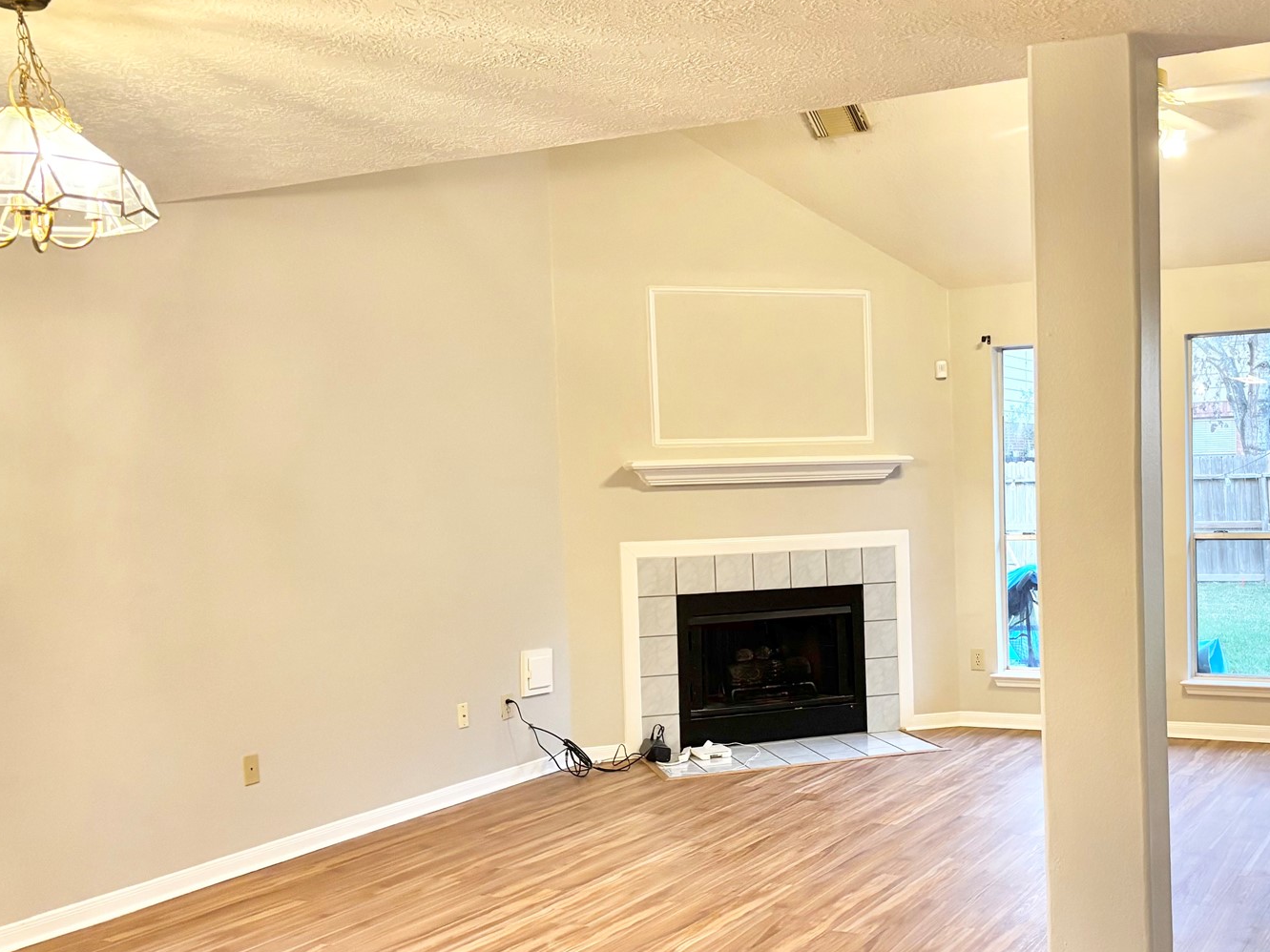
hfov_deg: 45.9
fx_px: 1467
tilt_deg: -3.1
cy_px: 542
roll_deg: +1.2
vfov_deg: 35.9
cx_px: 876
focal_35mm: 40
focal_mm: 5.96
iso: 320
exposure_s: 1/60
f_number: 1.6
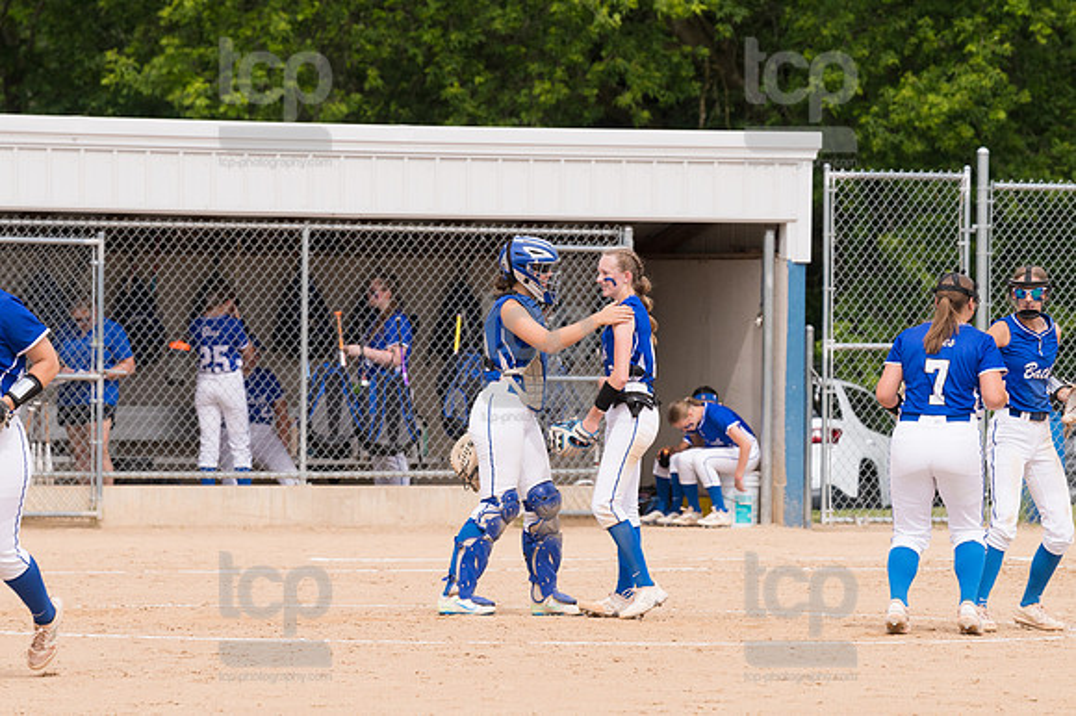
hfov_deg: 6.9
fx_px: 8961
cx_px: 538
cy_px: 358
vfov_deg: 4.6
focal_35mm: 300
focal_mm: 200
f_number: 5.6
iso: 320
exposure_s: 1/1600
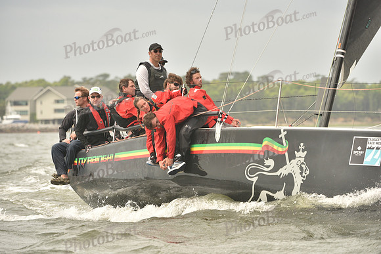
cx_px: 190
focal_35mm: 330
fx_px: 3493
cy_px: 127
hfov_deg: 6.2
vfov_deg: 4.2
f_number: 7.1
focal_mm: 330
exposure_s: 1/800
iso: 400
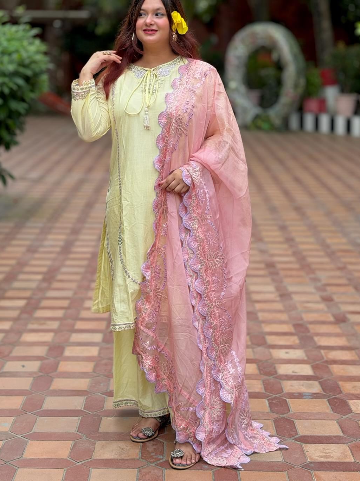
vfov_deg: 26.7
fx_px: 998
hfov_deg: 20.4
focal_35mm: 72
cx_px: 162
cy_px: 124
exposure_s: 1/530
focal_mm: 6.76
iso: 64
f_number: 1.78
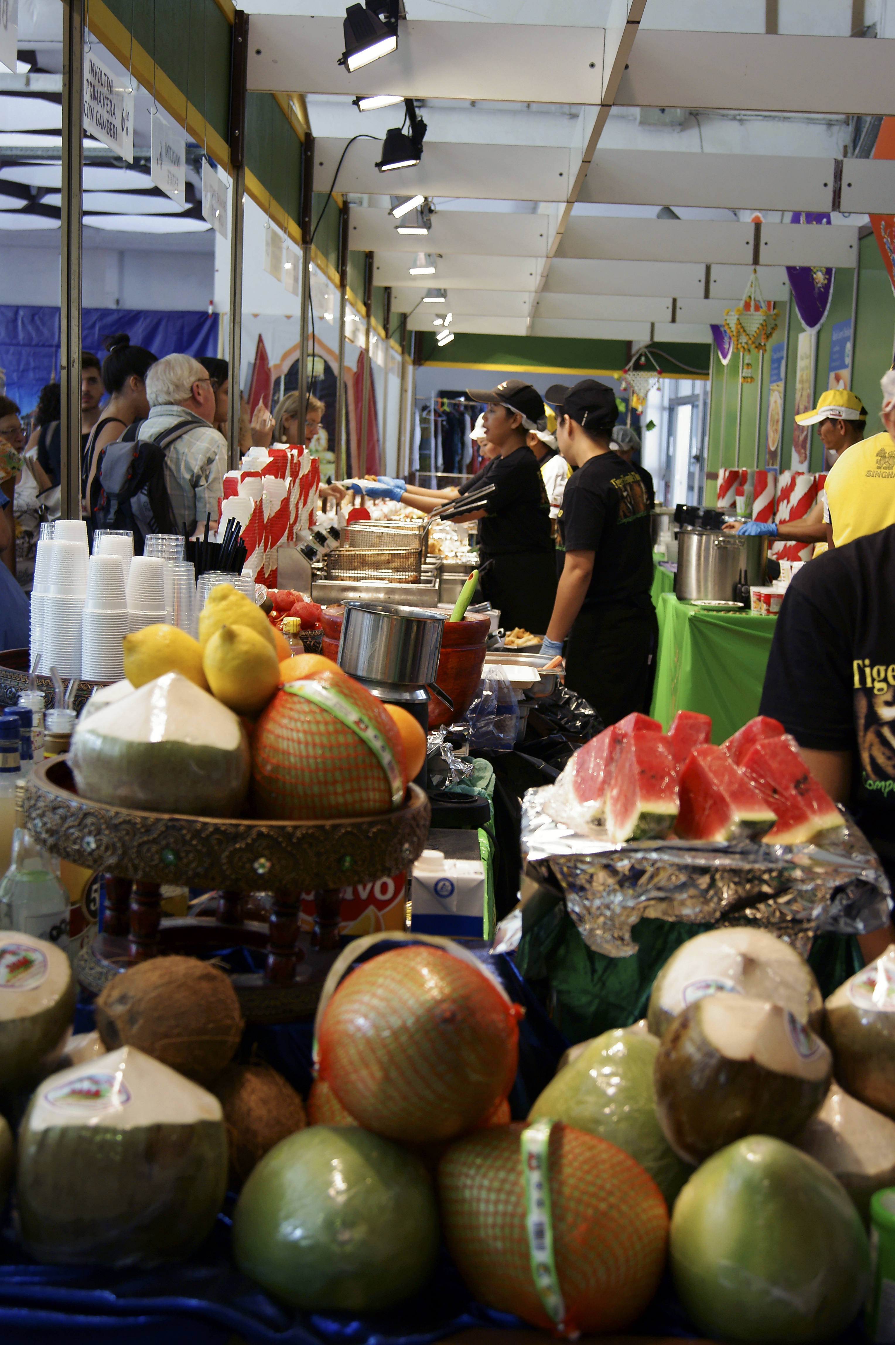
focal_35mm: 45
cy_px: 672
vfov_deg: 43.6
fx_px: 1680
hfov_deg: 29.8
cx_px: 448
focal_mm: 30
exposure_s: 1/50
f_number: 4.5
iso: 400
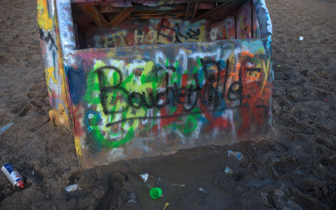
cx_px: 166
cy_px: 97
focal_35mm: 28
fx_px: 256
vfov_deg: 44.5
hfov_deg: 66.5
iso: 100
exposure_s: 1/30
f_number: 3.5
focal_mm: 18
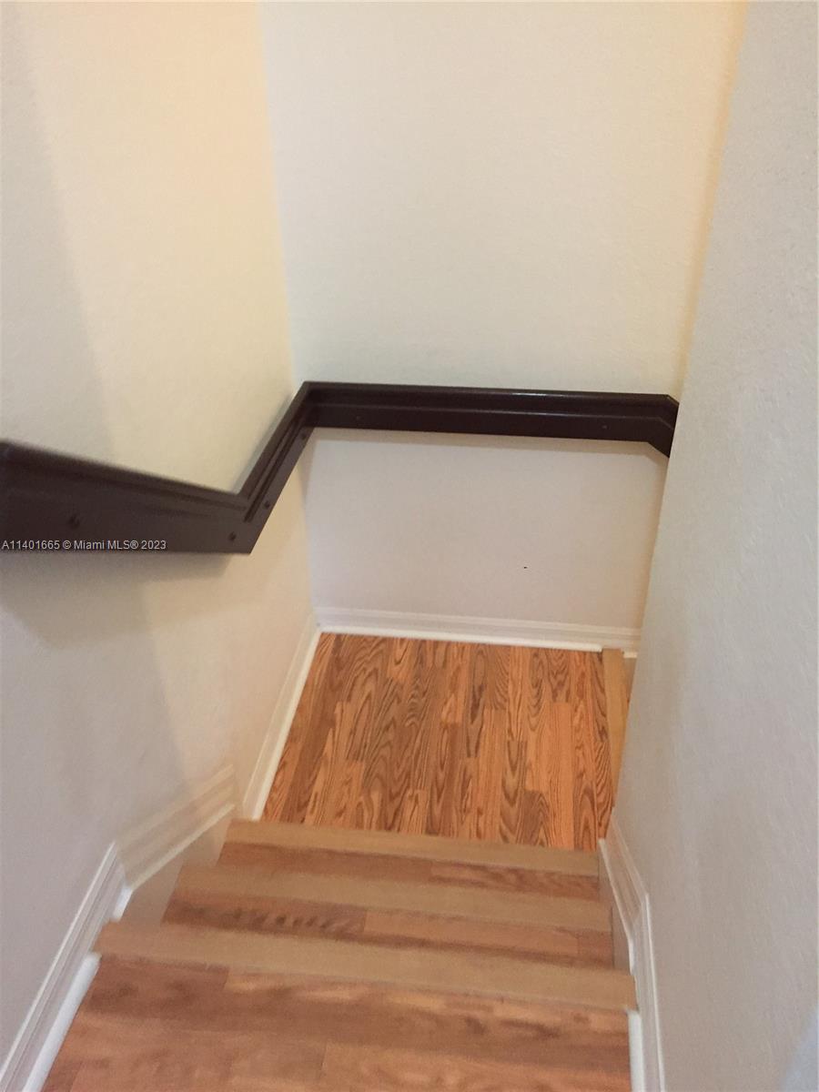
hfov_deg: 48.2
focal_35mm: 29
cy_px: 546
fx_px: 915
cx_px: 410
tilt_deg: -28.9
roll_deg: -1.2
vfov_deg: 61.7
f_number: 2.2
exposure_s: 1/24
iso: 250
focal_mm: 4.15
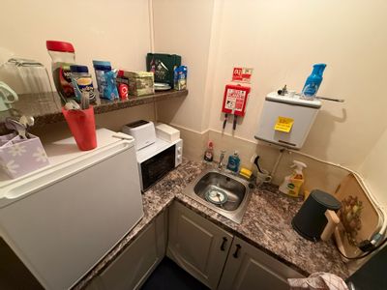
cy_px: 145
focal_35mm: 14
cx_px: 194
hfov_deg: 102.1
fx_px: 157
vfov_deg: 85.7
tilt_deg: -28.7
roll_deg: -4.6
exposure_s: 1/50
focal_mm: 2.22
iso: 640
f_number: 2.2
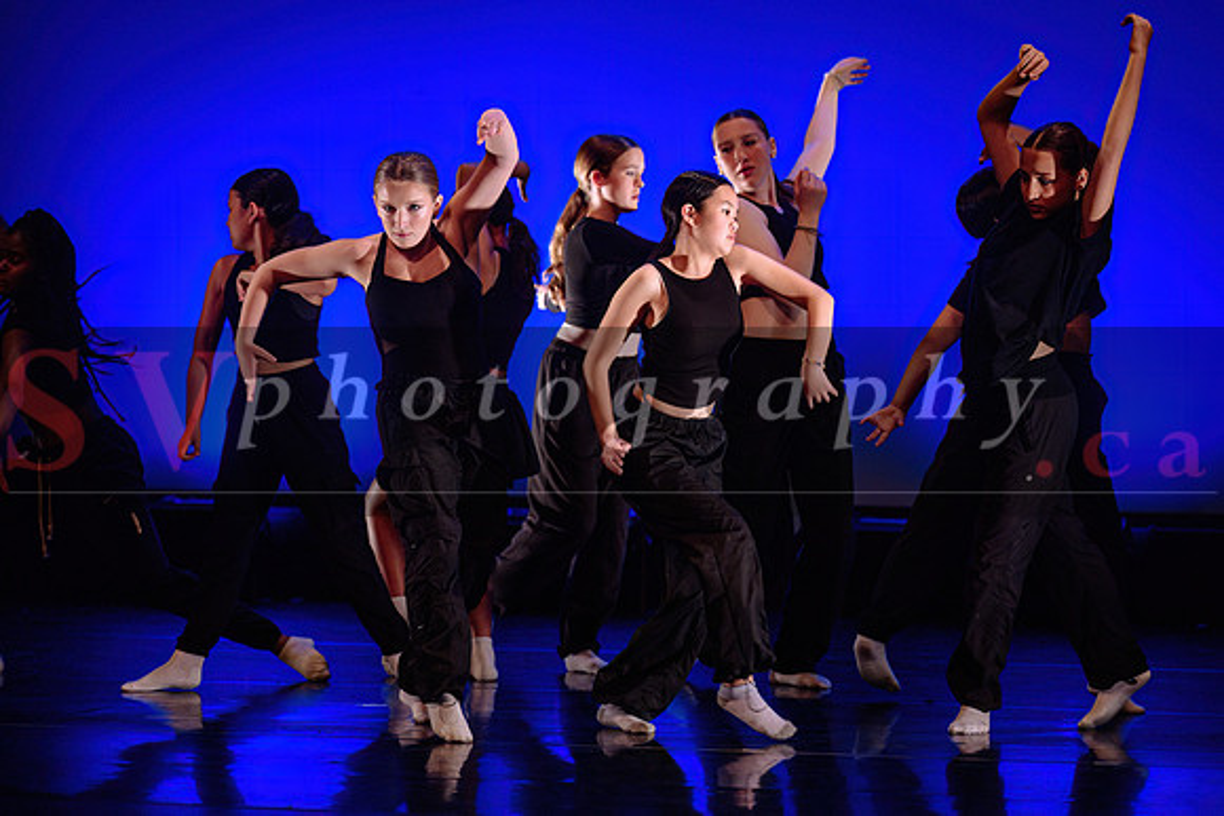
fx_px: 5361
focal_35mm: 158
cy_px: 407
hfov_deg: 13.0
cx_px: 629
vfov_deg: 8.7
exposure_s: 1/320
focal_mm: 150
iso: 1600
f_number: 2.8
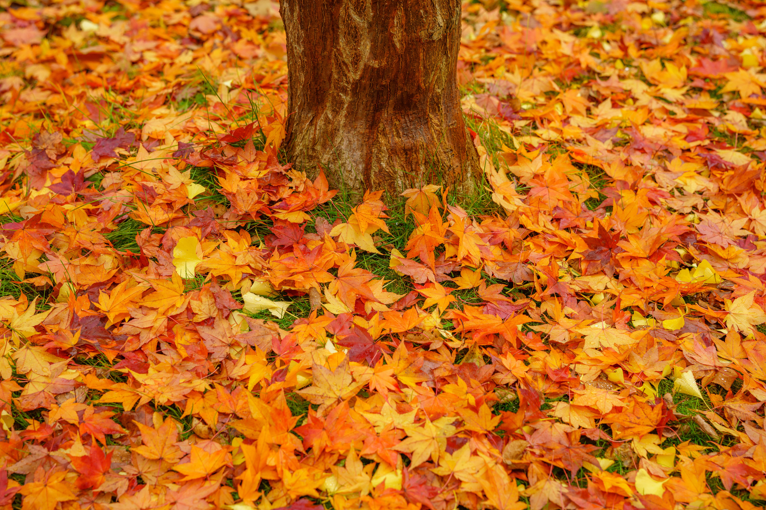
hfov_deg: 26.0
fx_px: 1659
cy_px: 207
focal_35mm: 78
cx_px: 386
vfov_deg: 17.5
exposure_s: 1/160
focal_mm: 65
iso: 100
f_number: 4
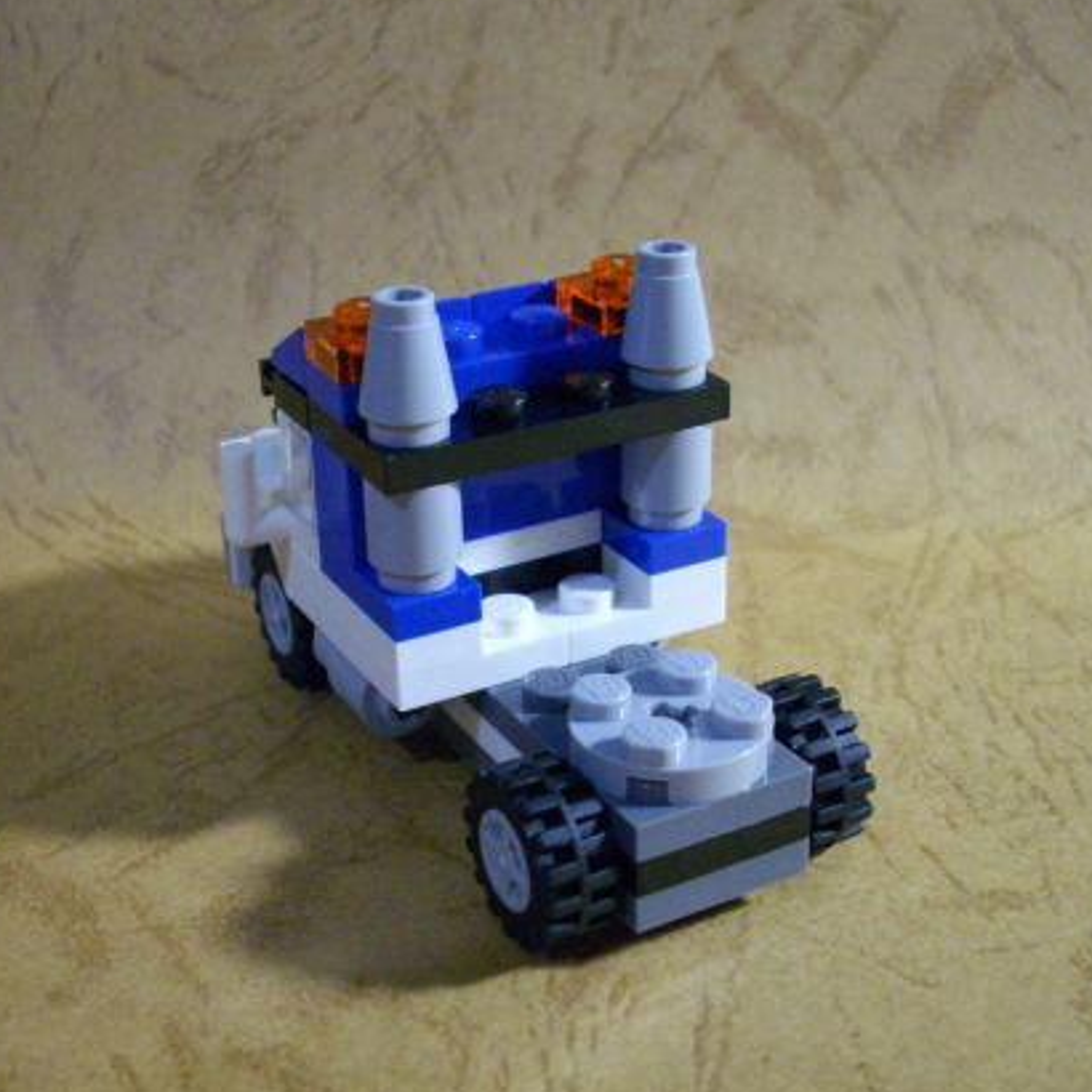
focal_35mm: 51
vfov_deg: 33.4
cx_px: 519
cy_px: 511
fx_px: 1820
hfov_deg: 33.4
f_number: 2.8
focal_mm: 6.2
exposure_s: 1/25
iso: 400
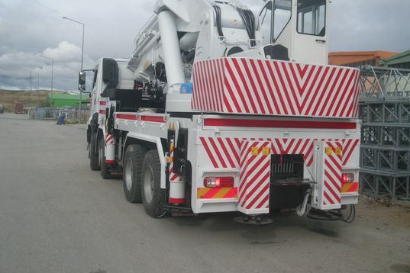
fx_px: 490
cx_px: 210
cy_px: 107
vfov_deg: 31.1
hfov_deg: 45.4
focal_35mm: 43
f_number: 8
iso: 64
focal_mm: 7.9
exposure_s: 1/130
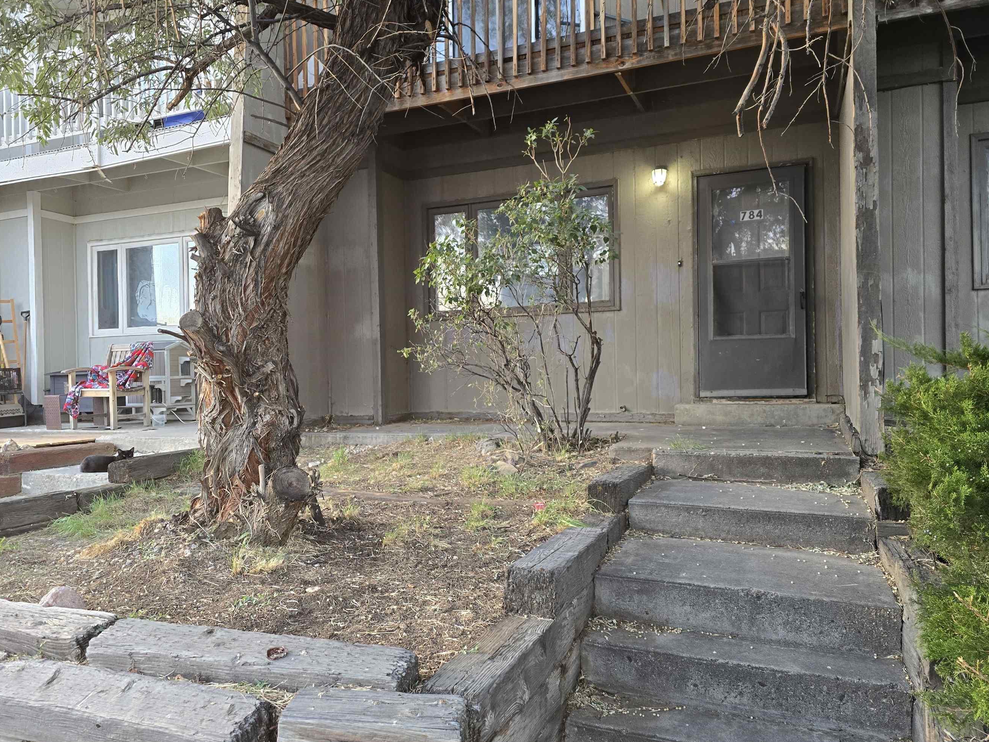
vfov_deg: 51.3
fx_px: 771
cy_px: 396
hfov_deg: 65.3
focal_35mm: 27
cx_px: 470
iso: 320
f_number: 1.7
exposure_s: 1/120
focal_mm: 6.3
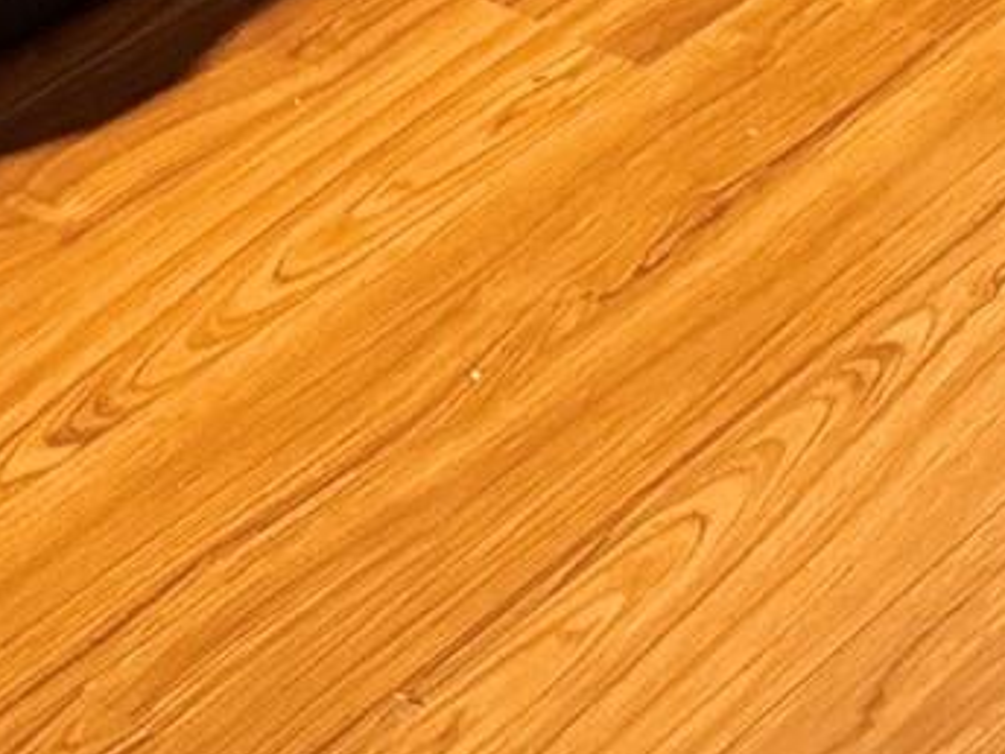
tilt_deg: -9.3
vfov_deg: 8.7
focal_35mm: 143
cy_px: -1470
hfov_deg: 13.7
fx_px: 4152
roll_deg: +1.8
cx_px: 61
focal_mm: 6.76
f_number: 1.78
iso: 640
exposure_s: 1/40
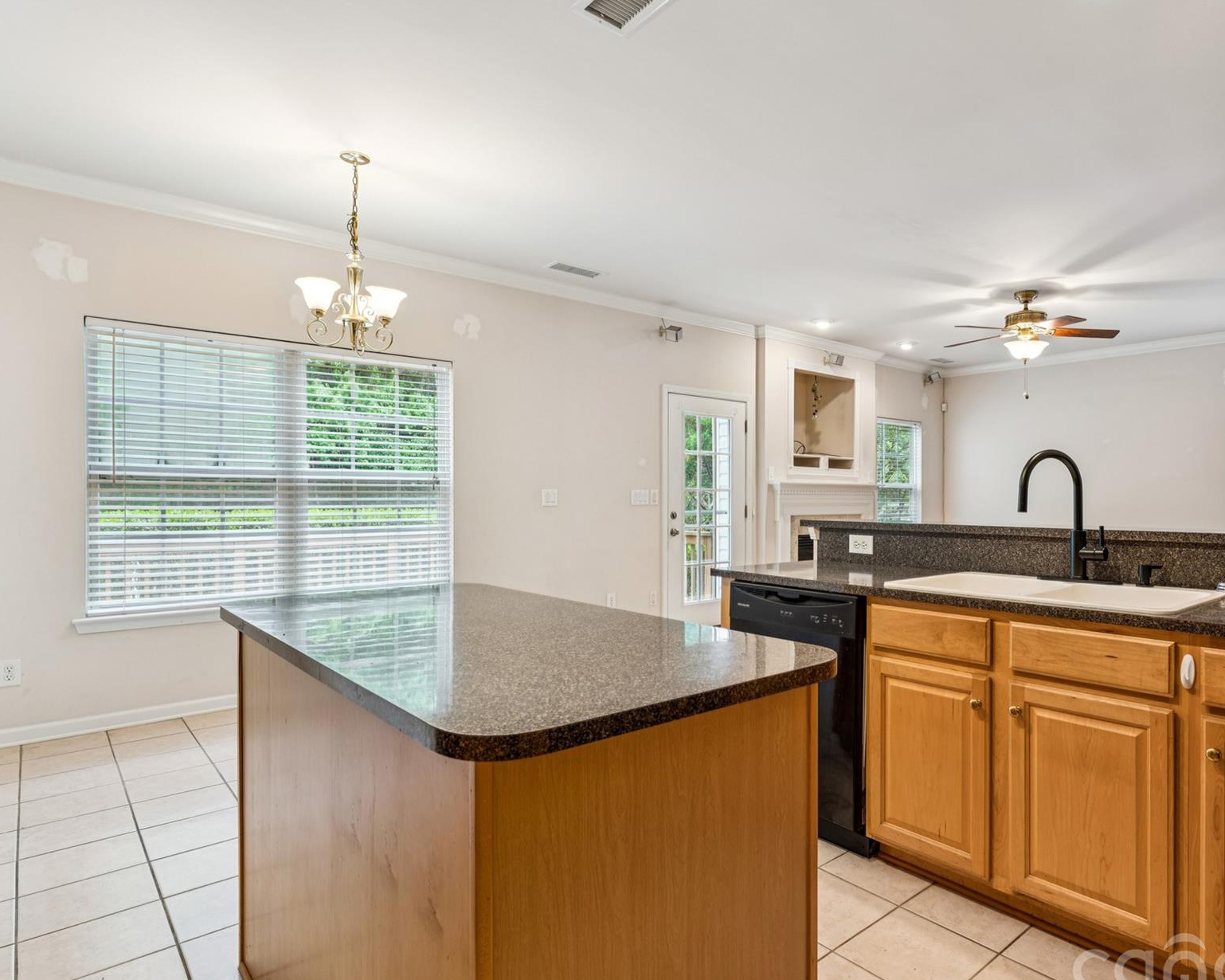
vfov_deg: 67.1
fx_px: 739
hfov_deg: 78.4
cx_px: 737
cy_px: 487
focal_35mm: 20
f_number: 9
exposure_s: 1/2
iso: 100
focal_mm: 16.3
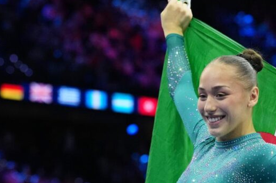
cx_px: 230
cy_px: 147
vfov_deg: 7.3
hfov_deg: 11.0
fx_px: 1432
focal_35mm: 187
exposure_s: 1/1600
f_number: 2.5
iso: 5000
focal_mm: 65
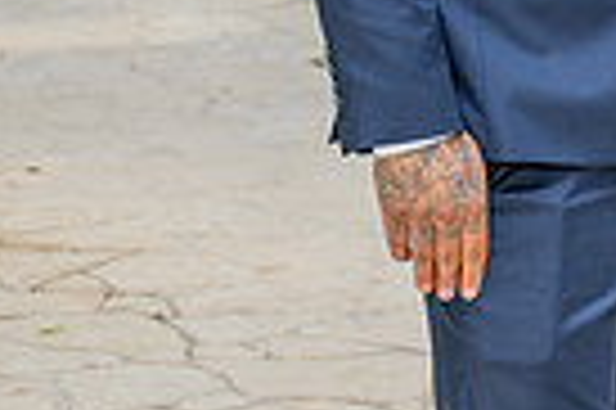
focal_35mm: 233
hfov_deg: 8.5
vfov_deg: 5.8
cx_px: 1075
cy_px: -137
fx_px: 3982
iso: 200
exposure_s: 1/200
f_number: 4.5
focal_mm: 55
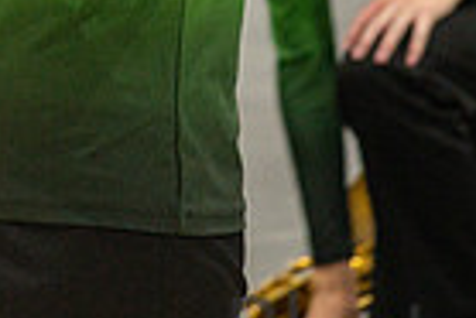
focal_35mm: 790
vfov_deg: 1.7
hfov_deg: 2.6
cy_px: -197
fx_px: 10456
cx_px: -7
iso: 6400
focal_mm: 190
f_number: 4
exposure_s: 1/500
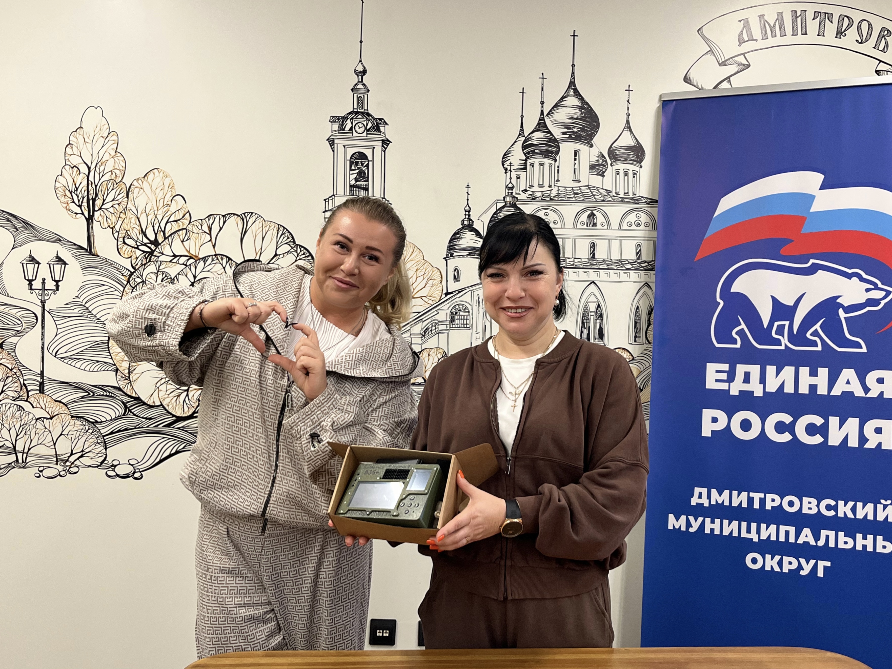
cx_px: 446
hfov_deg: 61.7
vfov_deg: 48.2
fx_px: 747
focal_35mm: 29
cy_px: 334
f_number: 1.6
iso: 125
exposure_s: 1/50
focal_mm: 5.1
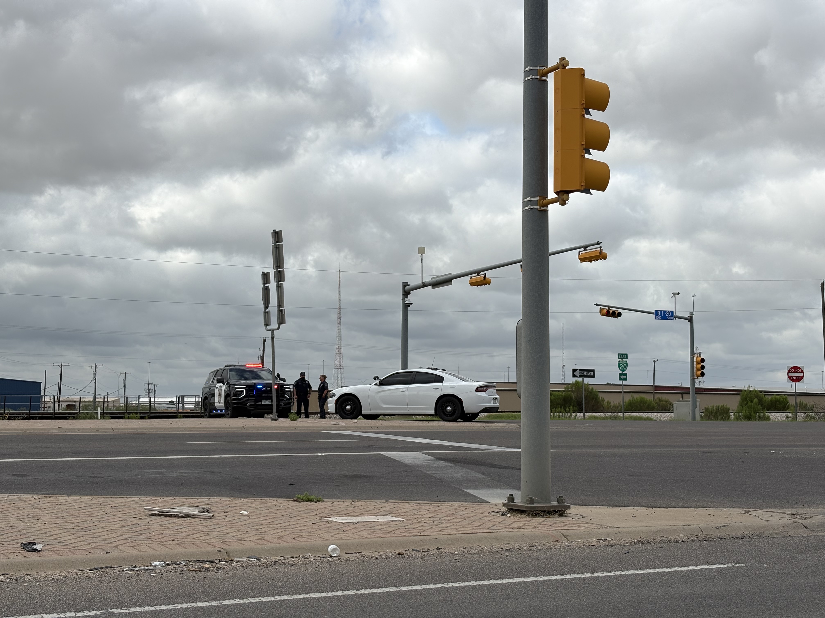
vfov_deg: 28.0
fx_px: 1239
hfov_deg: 36.8
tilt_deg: +3.2
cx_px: 412
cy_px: 309
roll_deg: -0.2
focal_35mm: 52
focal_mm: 5.96
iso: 32
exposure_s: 1/4630
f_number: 1.6
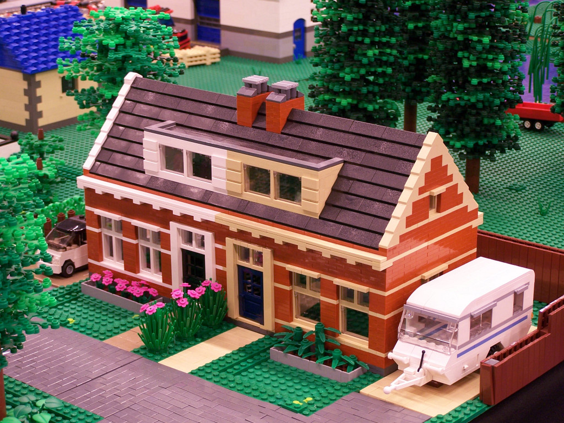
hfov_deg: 23.8
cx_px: 282
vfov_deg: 18.0
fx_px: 1336
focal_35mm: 82
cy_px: 212
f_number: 3.2
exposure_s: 1/2
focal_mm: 13.7
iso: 80
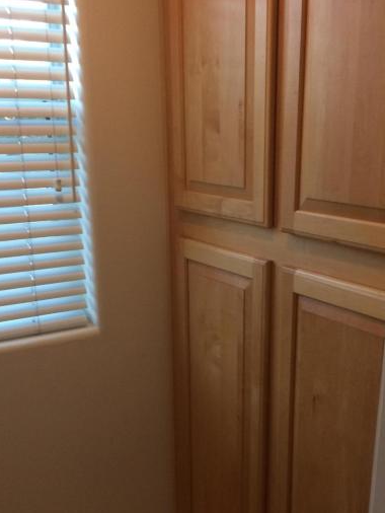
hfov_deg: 32.9
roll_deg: +2.4
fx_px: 652
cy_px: 340
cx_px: 207
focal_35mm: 44
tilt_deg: -18.3
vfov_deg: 42.4
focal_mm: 4.15
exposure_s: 1/30
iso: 100
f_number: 2.2
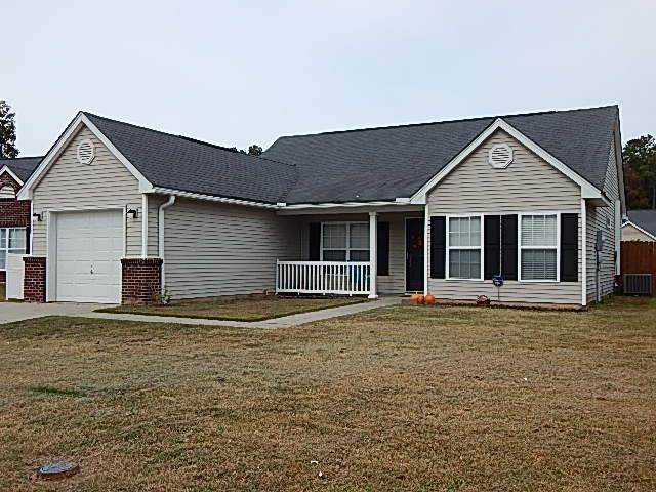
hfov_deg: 54.0
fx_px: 644
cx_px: 328
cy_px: 246
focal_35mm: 34
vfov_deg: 41.8
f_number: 3.3
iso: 125
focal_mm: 6.1
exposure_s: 1/1250
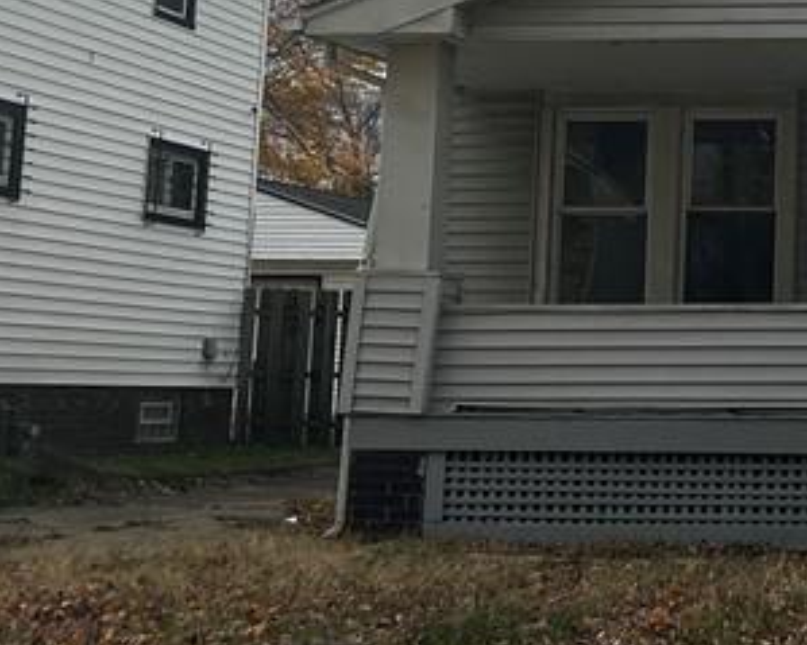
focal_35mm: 87
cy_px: 67
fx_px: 2077
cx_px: 896
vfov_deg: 17.4
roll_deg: -1.4
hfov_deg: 20.9
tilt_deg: +8.2
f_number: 1.5
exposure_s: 1/6579
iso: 50
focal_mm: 5.7
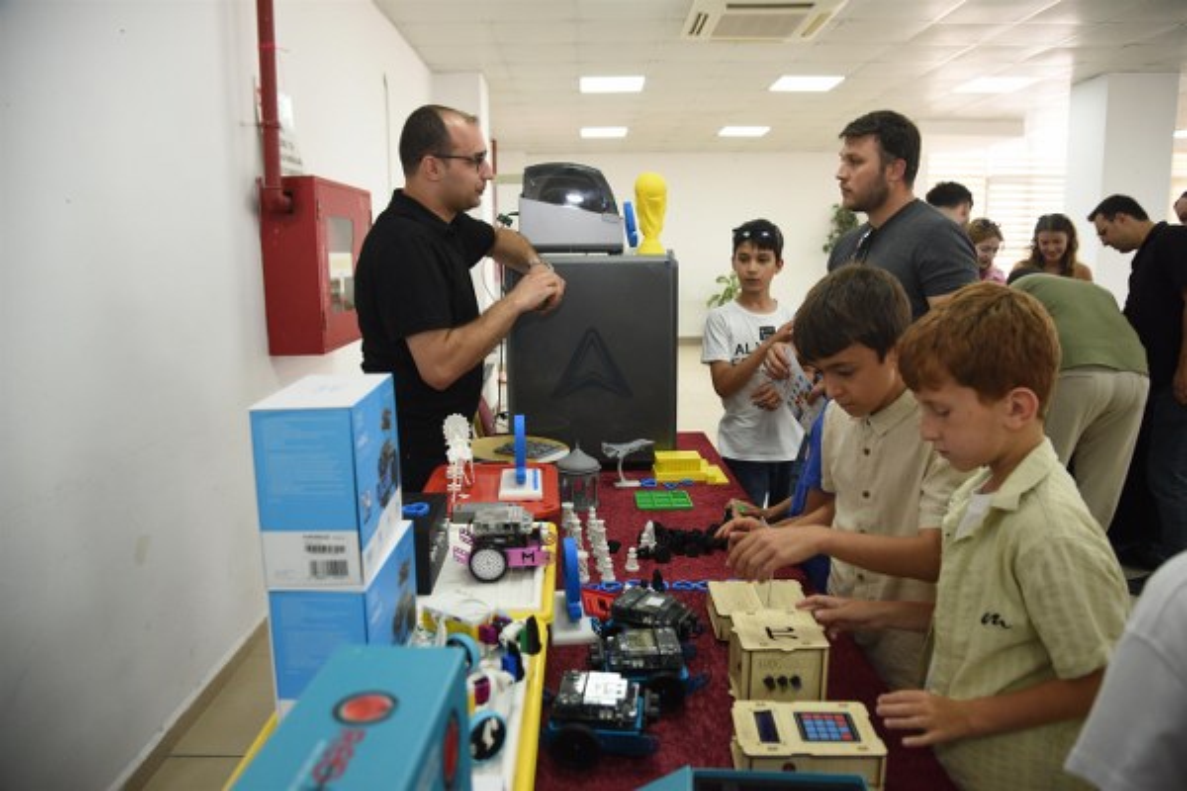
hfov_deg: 73.7
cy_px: 396
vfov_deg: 53.1
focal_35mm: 24
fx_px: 791
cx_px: 594
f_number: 4
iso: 2000
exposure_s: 1/200
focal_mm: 24
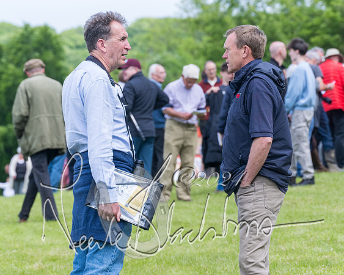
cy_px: 153
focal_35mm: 258
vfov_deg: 6.0
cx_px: 222
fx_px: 2627
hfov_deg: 7.5
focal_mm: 125
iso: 400
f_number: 5
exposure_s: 1/1250
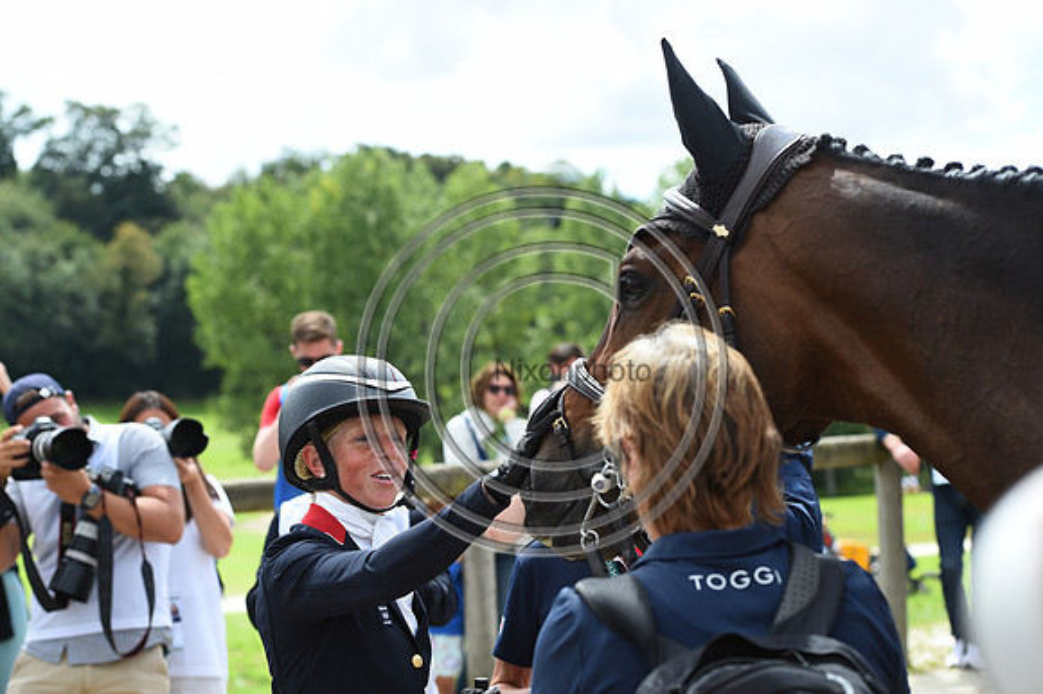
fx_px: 2172
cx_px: 522
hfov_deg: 27.0
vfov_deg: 18.2
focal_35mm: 75
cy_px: 347
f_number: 5
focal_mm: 75
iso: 250
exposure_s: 1/1000
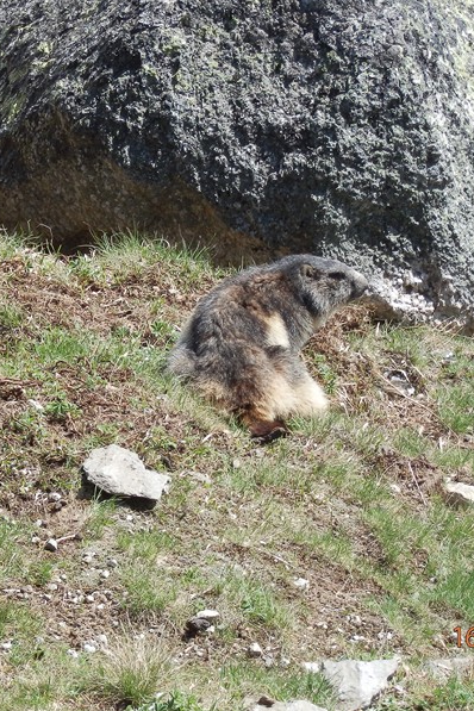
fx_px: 5095
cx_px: 180
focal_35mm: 258
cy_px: 356
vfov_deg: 8.0
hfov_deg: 5.3
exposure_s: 1/200
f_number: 5.8
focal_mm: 33.2
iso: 80
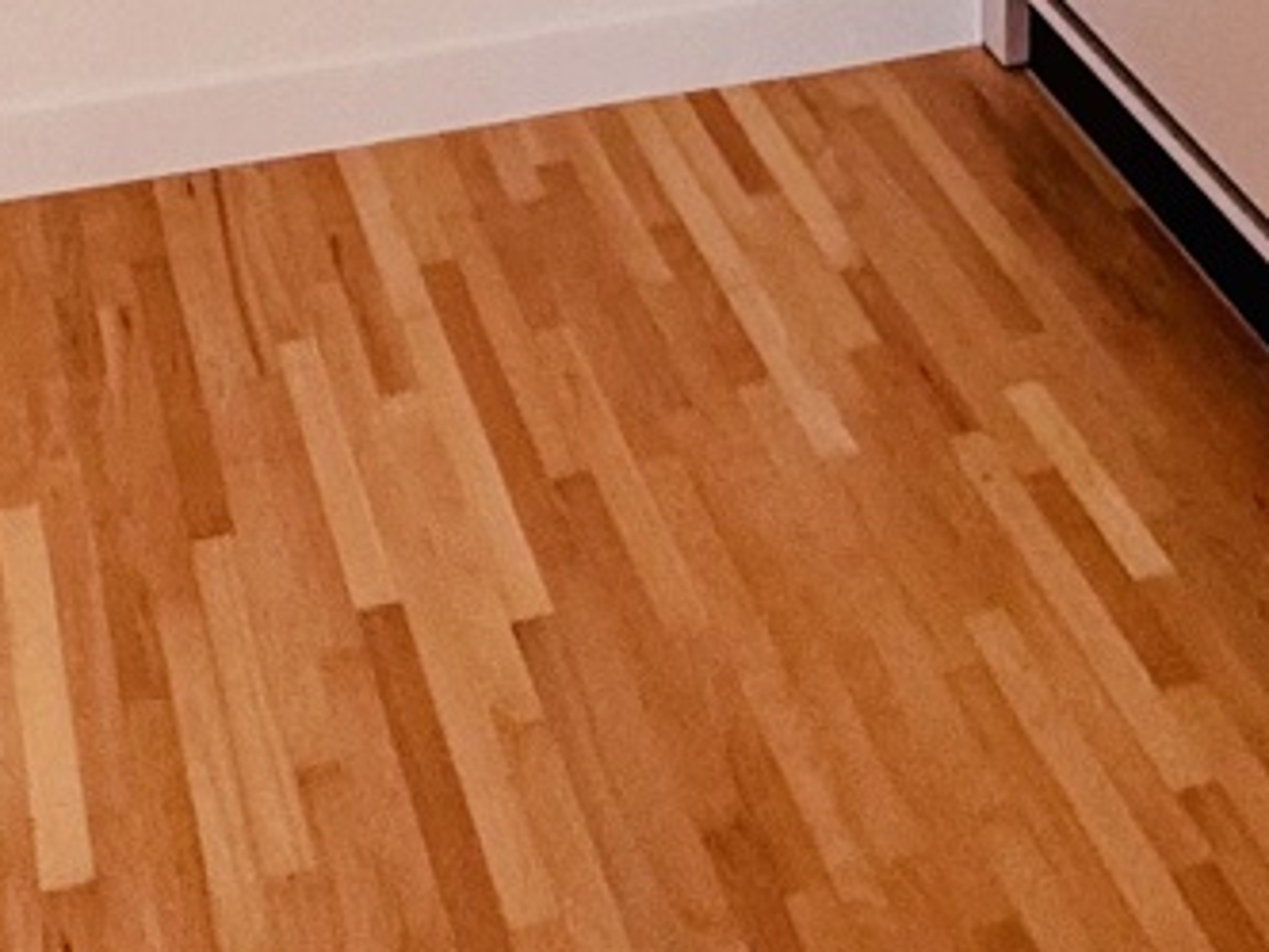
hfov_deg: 24.1
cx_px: 711
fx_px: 2969
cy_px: -1441
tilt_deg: +1.1
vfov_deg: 13.0
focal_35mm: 81
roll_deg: +0.5
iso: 80
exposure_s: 1/99
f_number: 2.2
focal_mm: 2.22
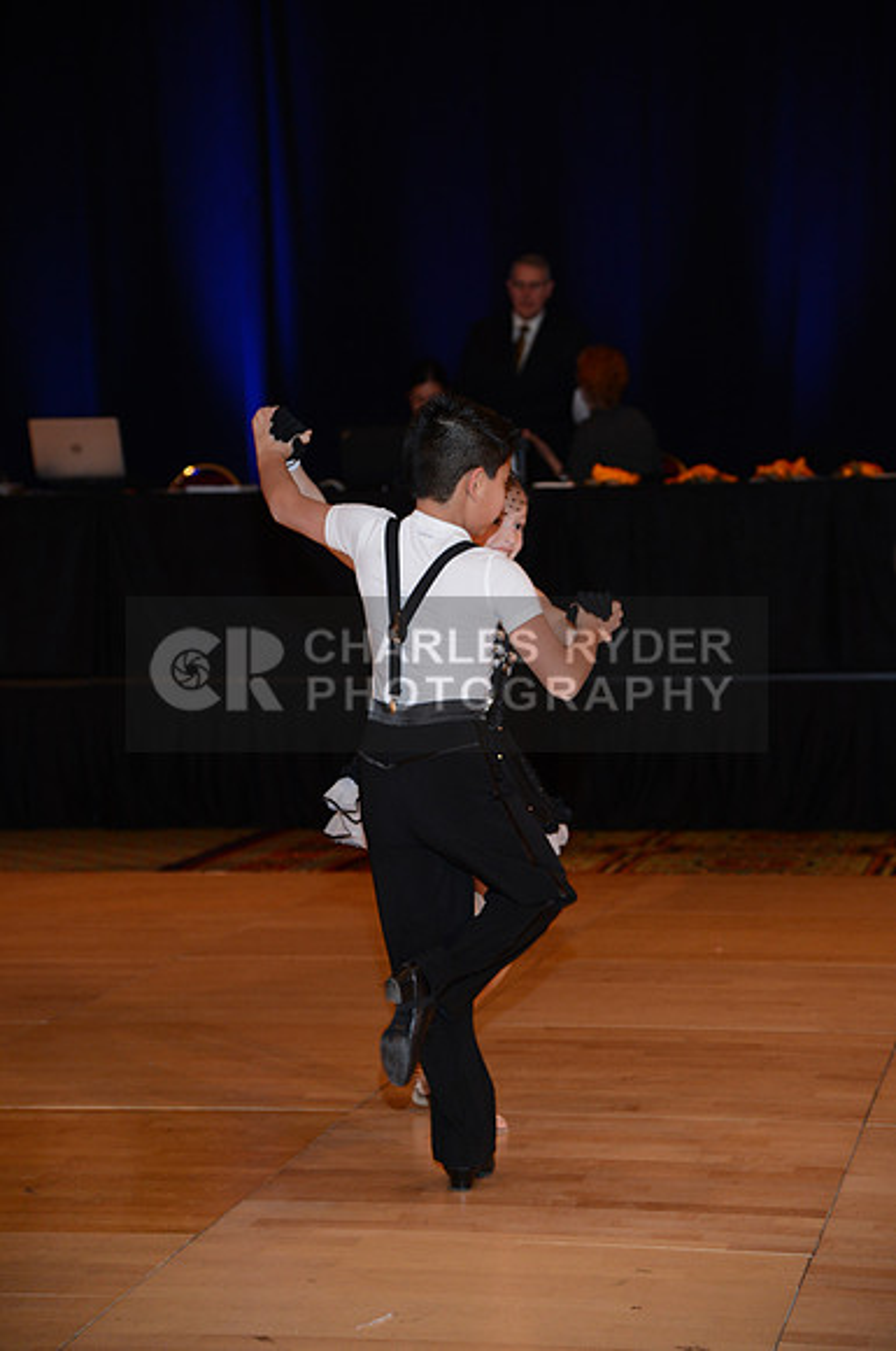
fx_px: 2808
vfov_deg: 27.0
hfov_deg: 18.1
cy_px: 676
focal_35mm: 75
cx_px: 448
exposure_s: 1/200
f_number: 4.5
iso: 2000
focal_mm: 75
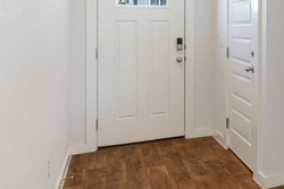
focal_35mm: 42
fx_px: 334
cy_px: 73
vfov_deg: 31.6
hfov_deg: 40.5
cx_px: 283
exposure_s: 1
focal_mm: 11
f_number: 9
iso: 200
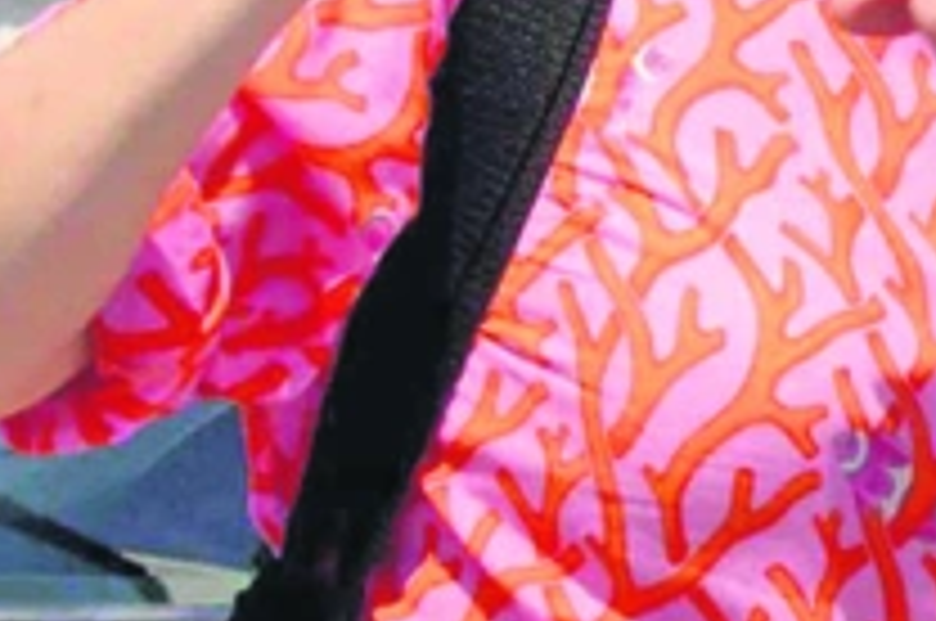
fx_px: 13395
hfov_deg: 3.9
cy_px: 184
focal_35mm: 516
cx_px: 2156
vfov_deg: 2.7
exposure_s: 1/400
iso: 320
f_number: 10
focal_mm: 70
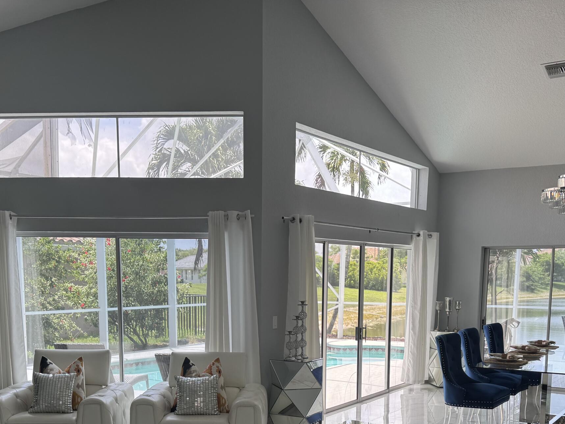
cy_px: 369
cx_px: 262
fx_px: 686
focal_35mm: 42
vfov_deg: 32.9
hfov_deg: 44.8
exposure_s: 1/237
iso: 64
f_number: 1.78
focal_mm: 6.76
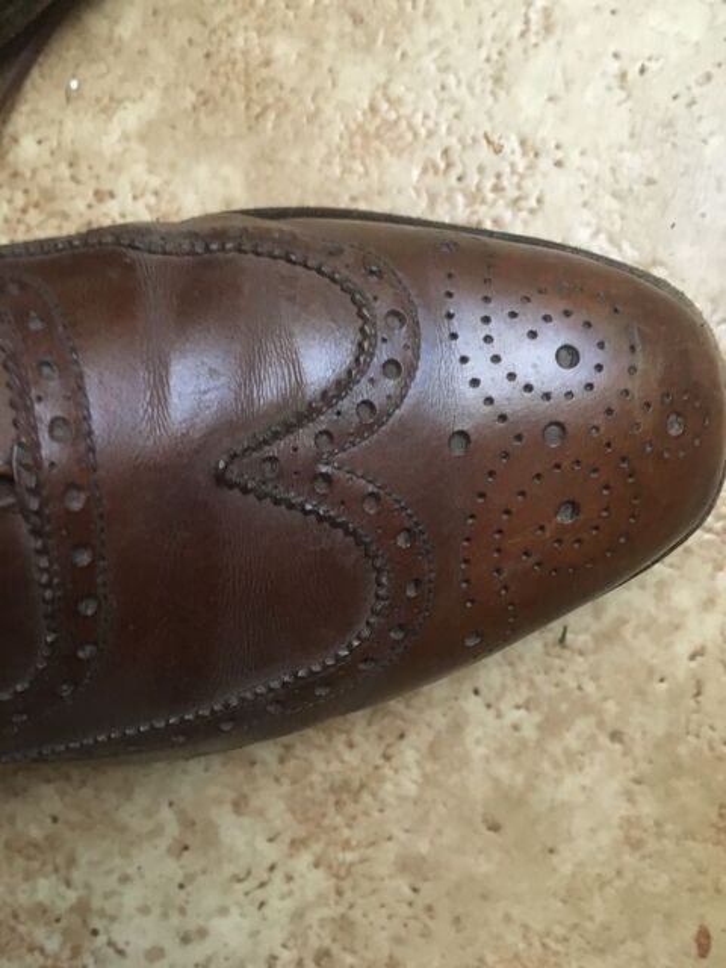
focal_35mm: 29
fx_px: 811
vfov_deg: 61.7
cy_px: 484
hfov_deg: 48.2
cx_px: 363
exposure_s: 1/17
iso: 200
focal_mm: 4.15
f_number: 2.2
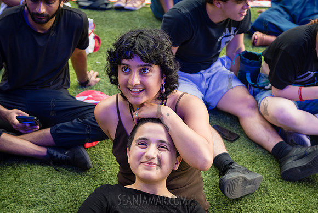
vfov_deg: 22.3
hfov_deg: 32.9
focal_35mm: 61
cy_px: 118
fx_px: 538
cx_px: 146
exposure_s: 1/400
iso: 1000
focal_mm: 50
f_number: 3.5
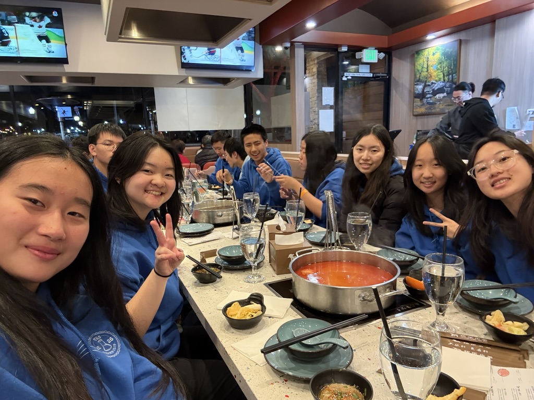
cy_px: 200
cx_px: 267
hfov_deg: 73.9
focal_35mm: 23
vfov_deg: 58.9
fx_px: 355
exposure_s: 1/40
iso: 320
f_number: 1.9
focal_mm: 2.69
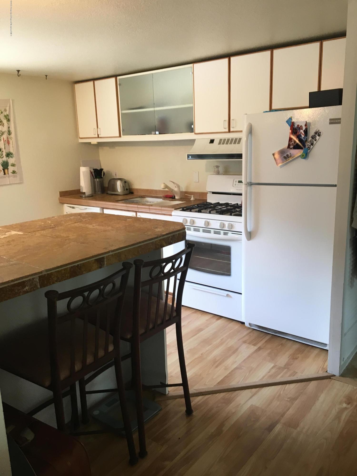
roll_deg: +0.6
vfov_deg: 61.7
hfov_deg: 48.2
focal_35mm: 29
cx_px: 178
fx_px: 399
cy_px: 238
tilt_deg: -13.3
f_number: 2.2
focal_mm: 4.15
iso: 50
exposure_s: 1/30
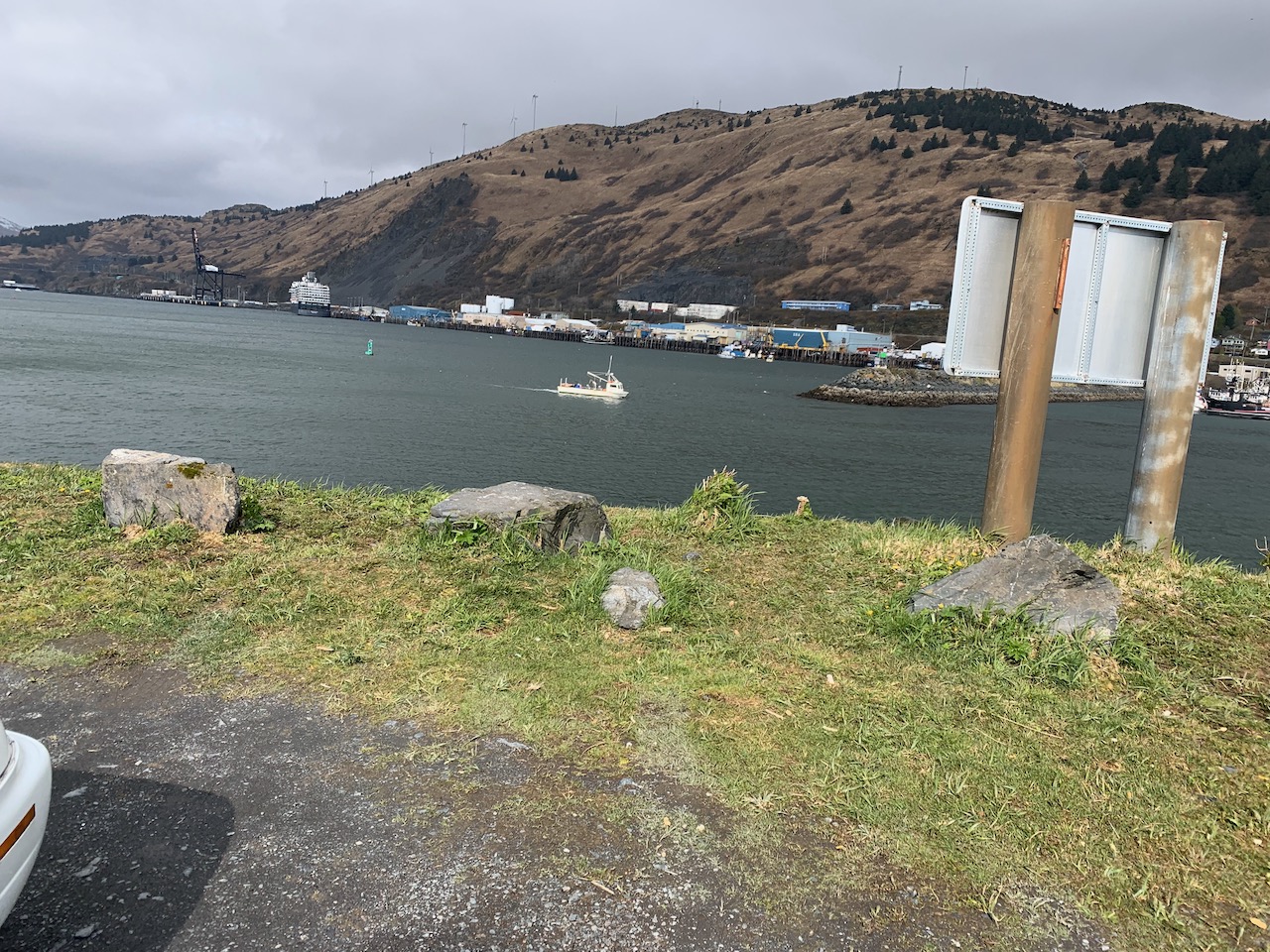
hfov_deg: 67.3
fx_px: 954
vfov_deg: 53.1
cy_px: 476
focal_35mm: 26
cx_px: 635
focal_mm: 4.25
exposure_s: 1/1427
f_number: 1.8
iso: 25
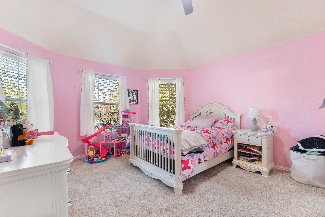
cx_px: 162
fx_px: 135
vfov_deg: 77.3
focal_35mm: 15
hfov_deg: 100.4
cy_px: 108
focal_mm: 10
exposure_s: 1/1.67
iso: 100
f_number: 13
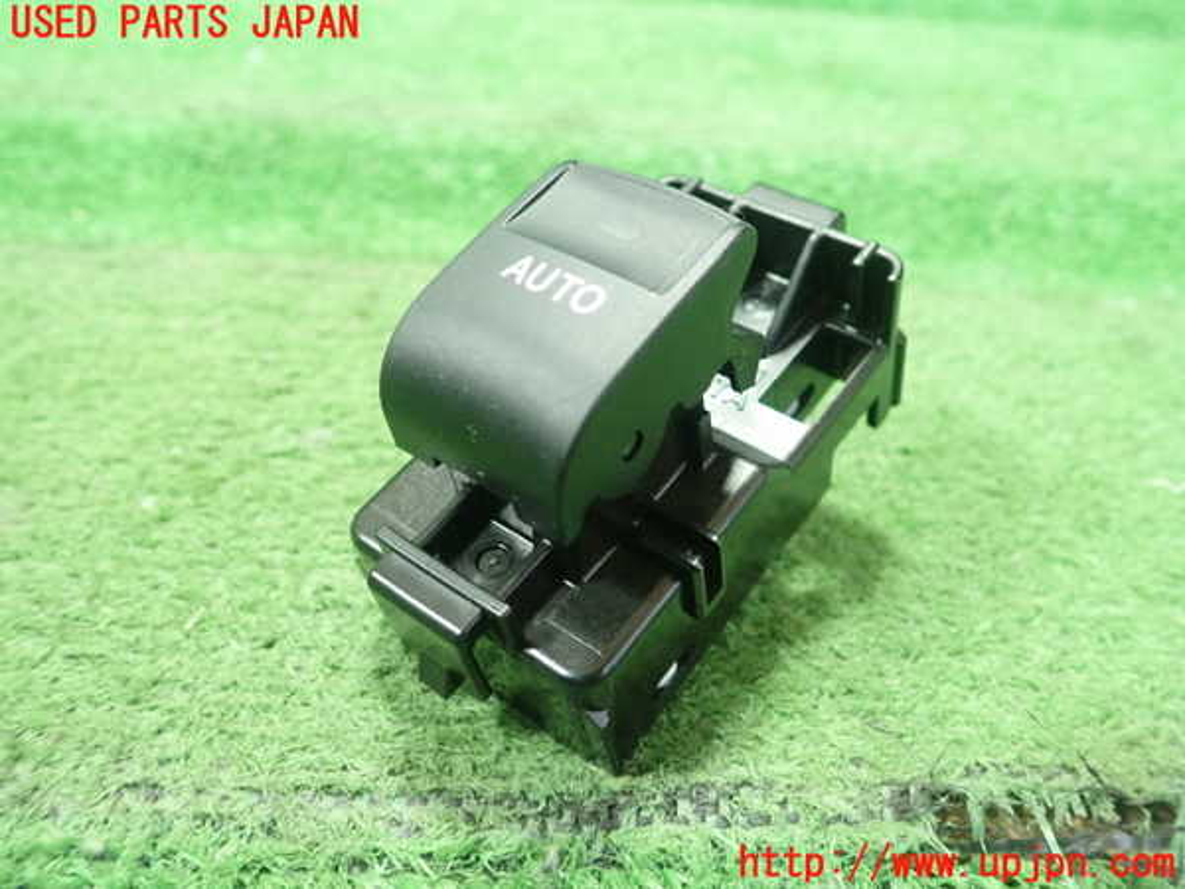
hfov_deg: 60.0
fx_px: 1027
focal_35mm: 30
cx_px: 592
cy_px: 444
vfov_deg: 46.8
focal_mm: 5.5
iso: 800
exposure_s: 1/100
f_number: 2.3
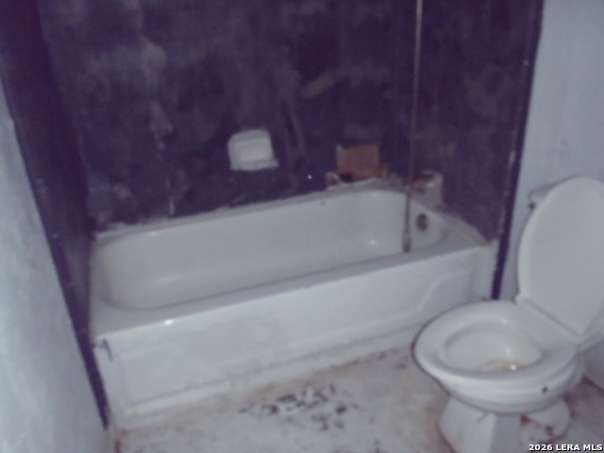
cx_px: 302
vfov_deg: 49.7
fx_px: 489
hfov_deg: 63.4
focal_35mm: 28
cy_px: 226
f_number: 10
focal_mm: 5
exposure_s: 1/250
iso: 640
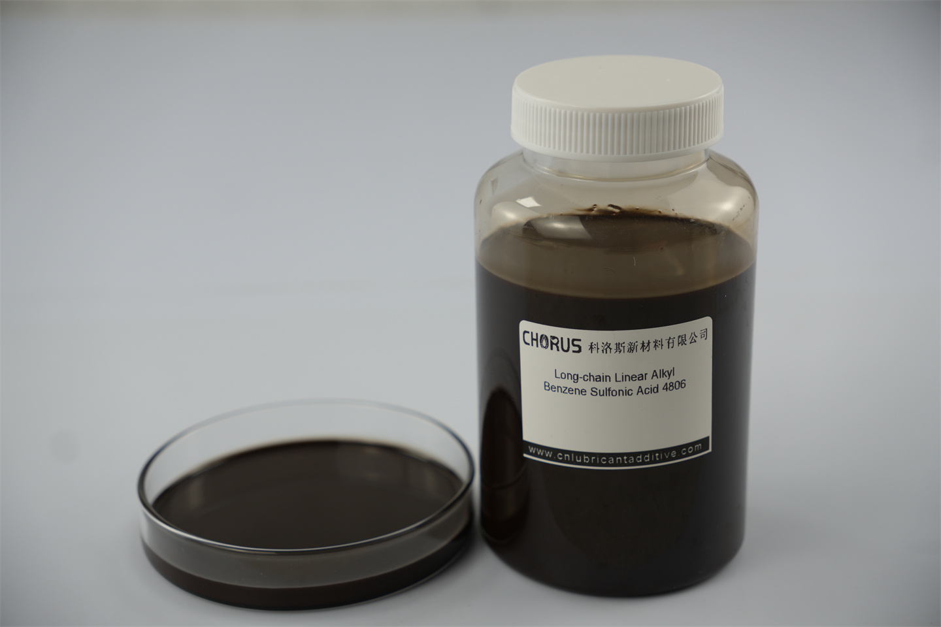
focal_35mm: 63
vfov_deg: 21.6
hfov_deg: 32.0
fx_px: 1643
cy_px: 314
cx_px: 470
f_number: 4
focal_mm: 41.9
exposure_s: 1/90
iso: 100
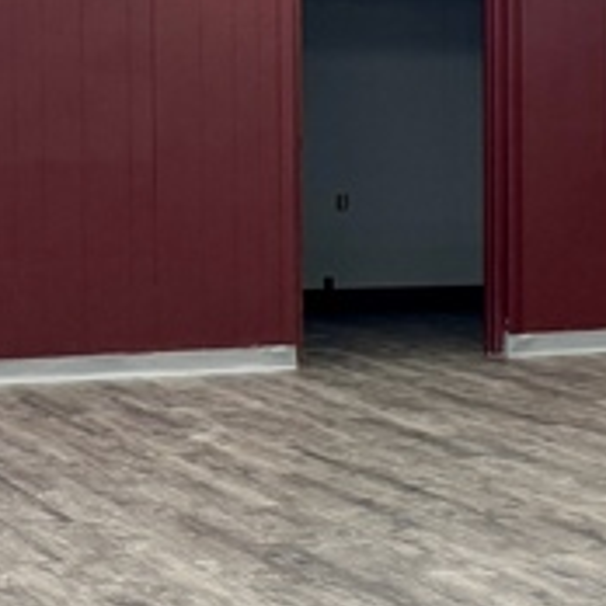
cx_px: 1306
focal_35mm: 125
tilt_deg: -3.4
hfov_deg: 12.0
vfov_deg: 13.9
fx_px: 2476
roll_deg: -0.4
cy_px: 202
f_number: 1.78
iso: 100
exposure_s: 1/60
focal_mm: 6.76
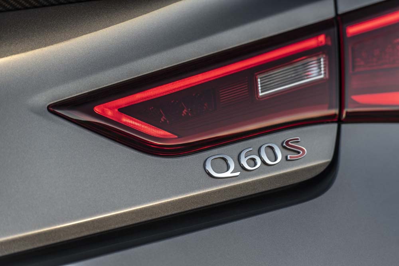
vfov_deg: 7.0
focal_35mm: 195
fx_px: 2161
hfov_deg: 10.5
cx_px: 200
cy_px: 133
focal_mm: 195
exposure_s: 1/40
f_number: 5
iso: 64
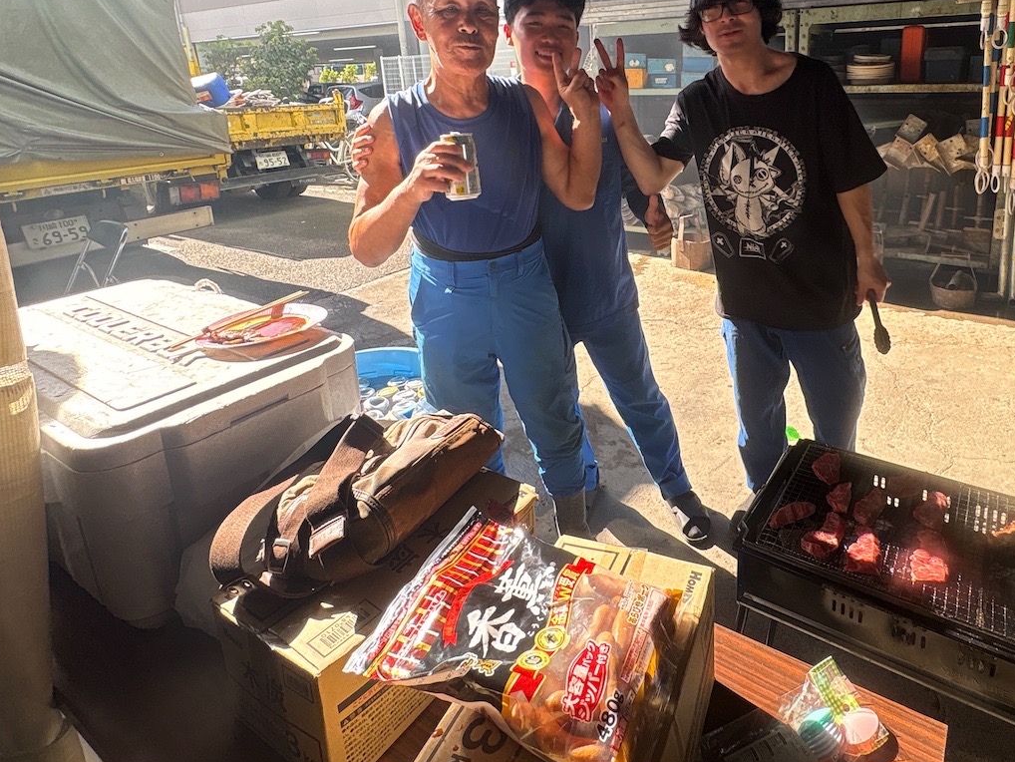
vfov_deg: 58.9
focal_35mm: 22
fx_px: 645
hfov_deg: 75.0
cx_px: 638
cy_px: 220
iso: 64
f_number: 2.2
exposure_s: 1/273
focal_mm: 2.22
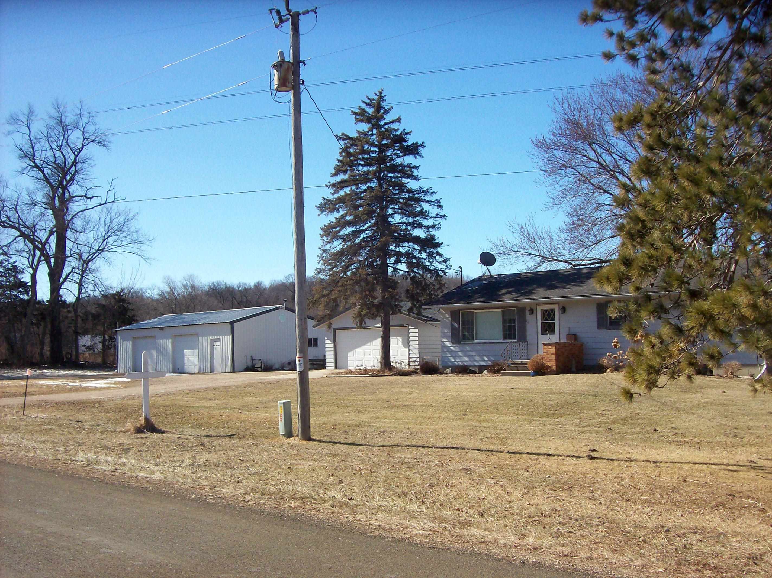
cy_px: 289
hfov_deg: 51.4
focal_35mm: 36
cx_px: 386
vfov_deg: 39.6
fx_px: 803
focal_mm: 6
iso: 80
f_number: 4.8
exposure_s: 1/557
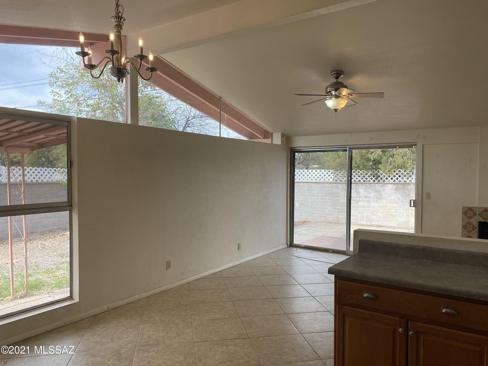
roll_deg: -1.1
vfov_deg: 53.1
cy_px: 183
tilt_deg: +0.0
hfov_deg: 67.3
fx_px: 367
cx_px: 244
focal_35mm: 26
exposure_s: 1/477
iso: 32
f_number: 1.8
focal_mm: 4.25
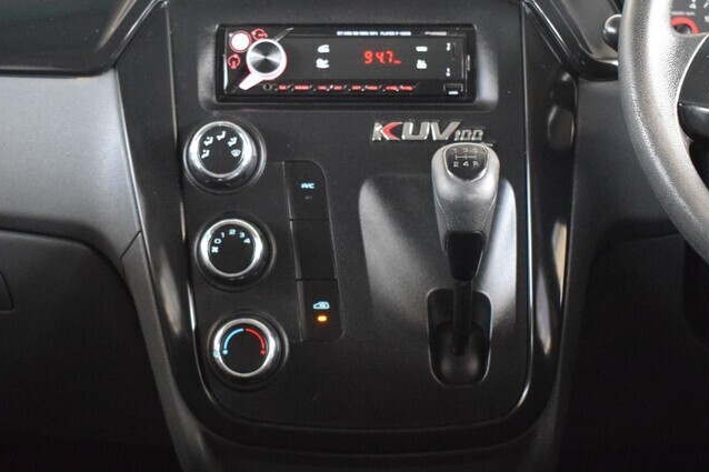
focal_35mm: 70
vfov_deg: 19.5
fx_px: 1374
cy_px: 219
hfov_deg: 28.9
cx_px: 365
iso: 4500
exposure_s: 1/60
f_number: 4.2
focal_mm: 29
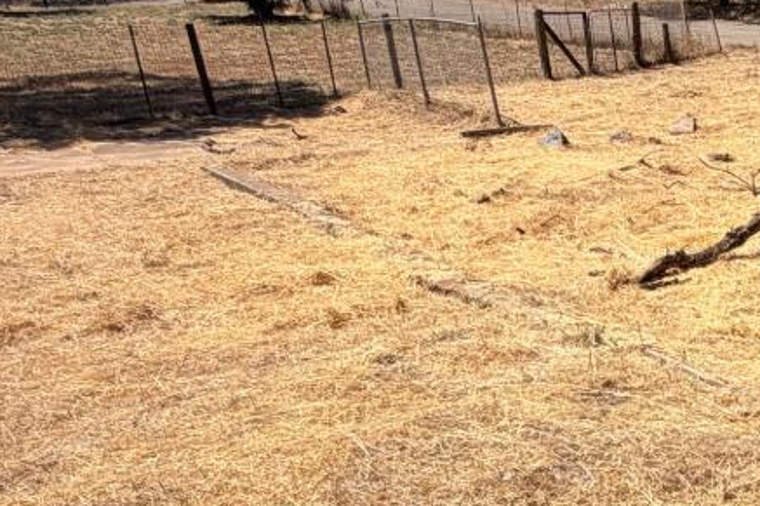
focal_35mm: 50
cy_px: 496
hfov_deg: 32.7
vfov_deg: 25.7
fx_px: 1055
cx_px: 911
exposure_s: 1/841
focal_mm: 2.22
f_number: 2.2
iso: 20
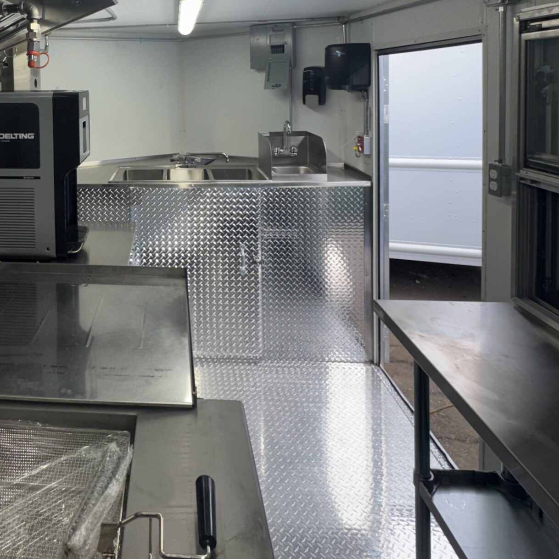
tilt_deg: -5.6
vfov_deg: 56.0
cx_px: 129
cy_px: 102
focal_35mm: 26
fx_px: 475
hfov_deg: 57.3
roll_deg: +1.2
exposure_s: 1/152
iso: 40
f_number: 2.2
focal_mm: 2.22
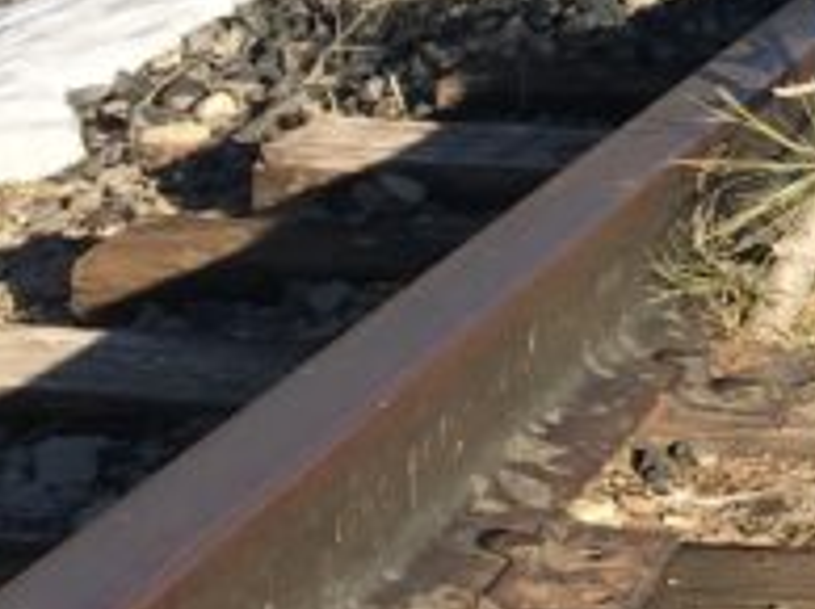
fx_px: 3480
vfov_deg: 9.9
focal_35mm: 148
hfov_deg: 12.2
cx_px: 1475
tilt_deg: -6.8
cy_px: 38
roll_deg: -3.3
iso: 20
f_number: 1.8
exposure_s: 1/1330
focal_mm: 3.99
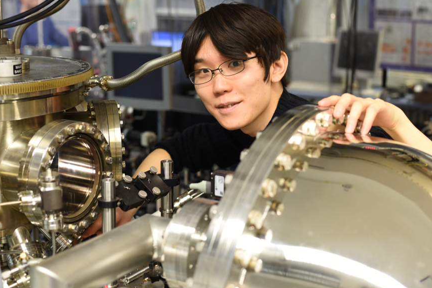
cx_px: 213
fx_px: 696
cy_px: 132
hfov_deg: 34.5
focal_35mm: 58
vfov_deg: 23.4
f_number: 3.5
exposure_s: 1/50
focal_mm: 50
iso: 640
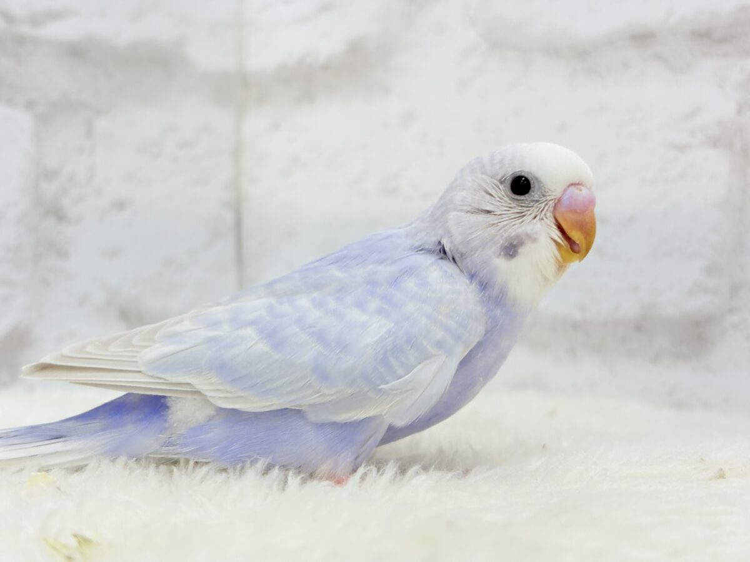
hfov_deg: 36.8
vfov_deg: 28.0
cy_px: 281
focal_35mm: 52
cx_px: 375
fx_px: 1127
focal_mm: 5.96
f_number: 1.6
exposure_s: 1/100
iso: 50
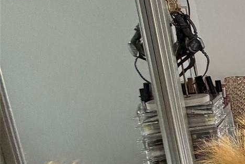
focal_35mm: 64
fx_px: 436
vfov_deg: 21.3
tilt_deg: -9.0
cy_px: 76
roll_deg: +1.0
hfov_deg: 17.1
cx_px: 538
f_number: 2.2
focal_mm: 2.22
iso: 320
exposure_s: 1/121
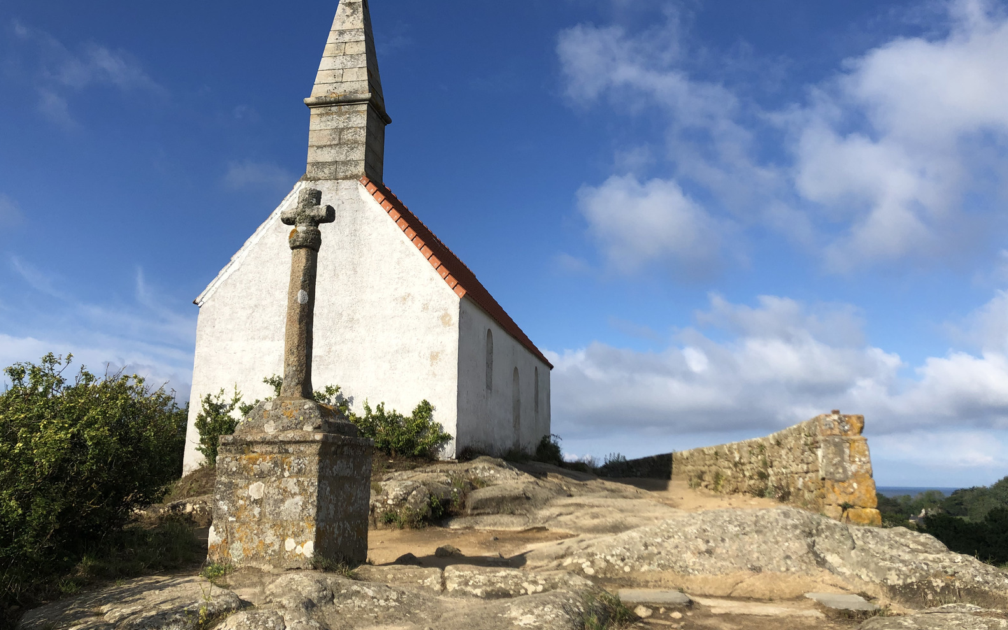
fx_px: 824
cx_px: 502
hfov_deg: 62.9
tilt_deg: +14.5
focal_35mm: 30
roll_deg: +0.6
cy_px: 260
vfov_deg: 41.7
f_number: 1.8
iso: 20
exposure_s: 1/3040
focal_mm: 4
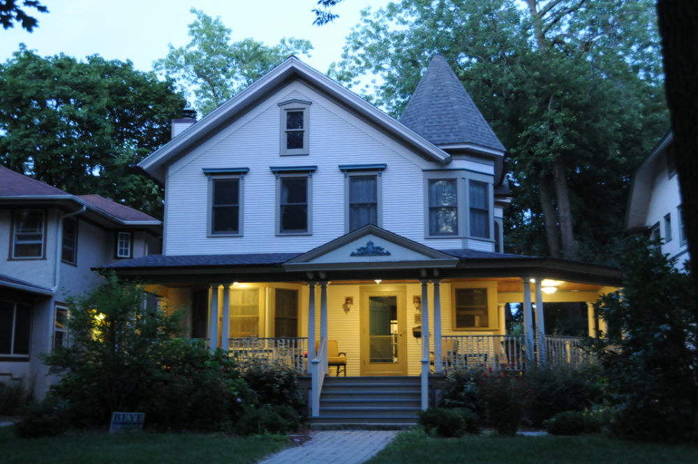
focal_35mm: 46
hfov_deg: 42.4
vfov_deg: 28.9
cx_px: 349
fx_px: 900
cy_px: 232
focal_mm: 31
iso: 1250
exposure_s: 1/4
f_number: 4
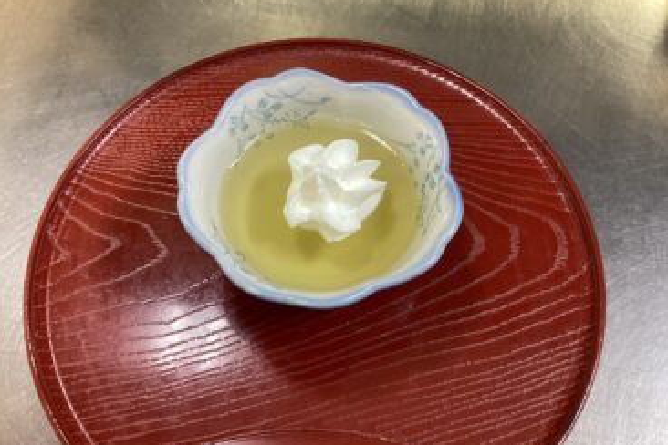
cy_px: 218
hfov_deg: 57.2
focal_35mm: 33
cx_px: 340
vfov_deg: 40.0
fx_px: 612
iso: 250
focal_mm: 3.3
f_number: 2.4
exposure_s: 1/60
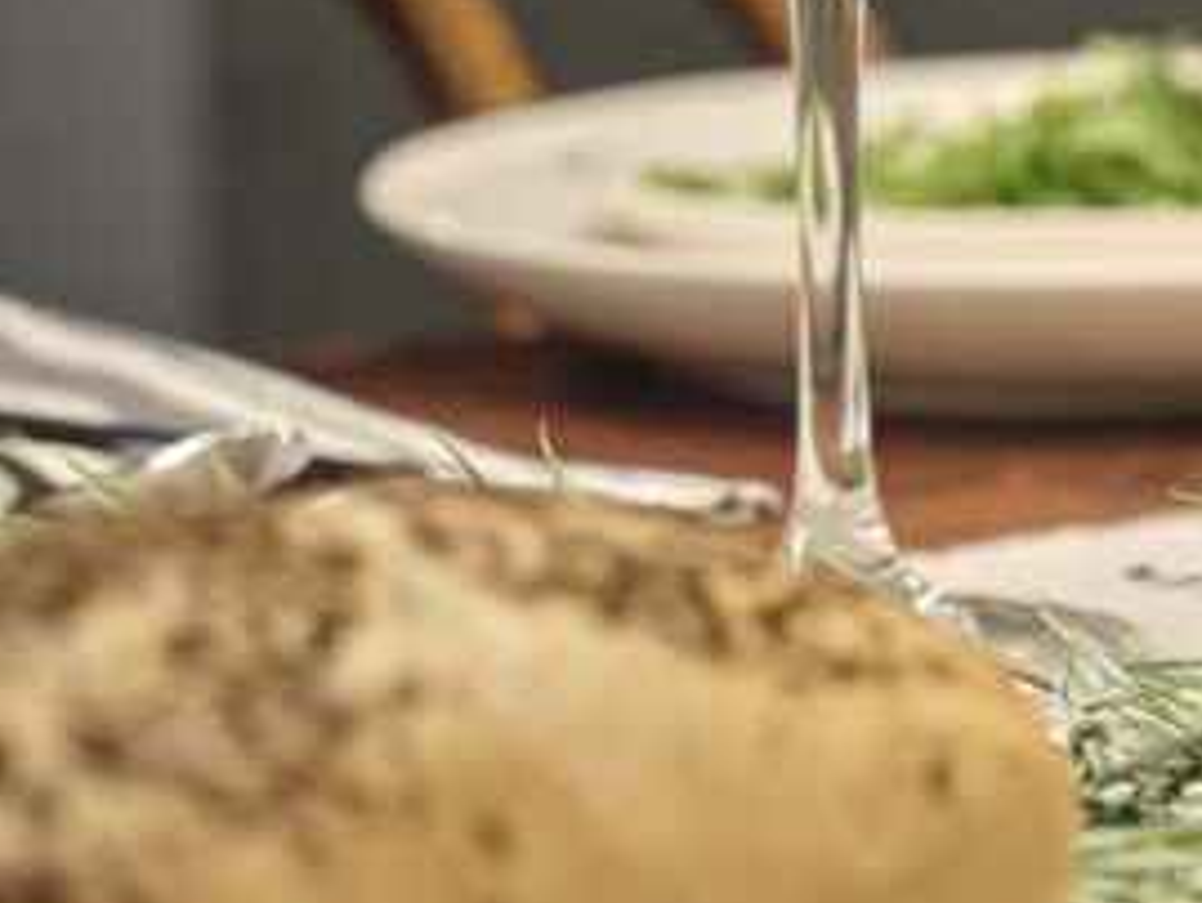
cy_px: 188
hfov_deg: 9.6
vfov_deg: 7.7
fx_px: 6739
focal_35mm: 194
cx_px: 2212
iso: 1600
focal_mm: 64
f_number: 4
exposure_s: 1/125
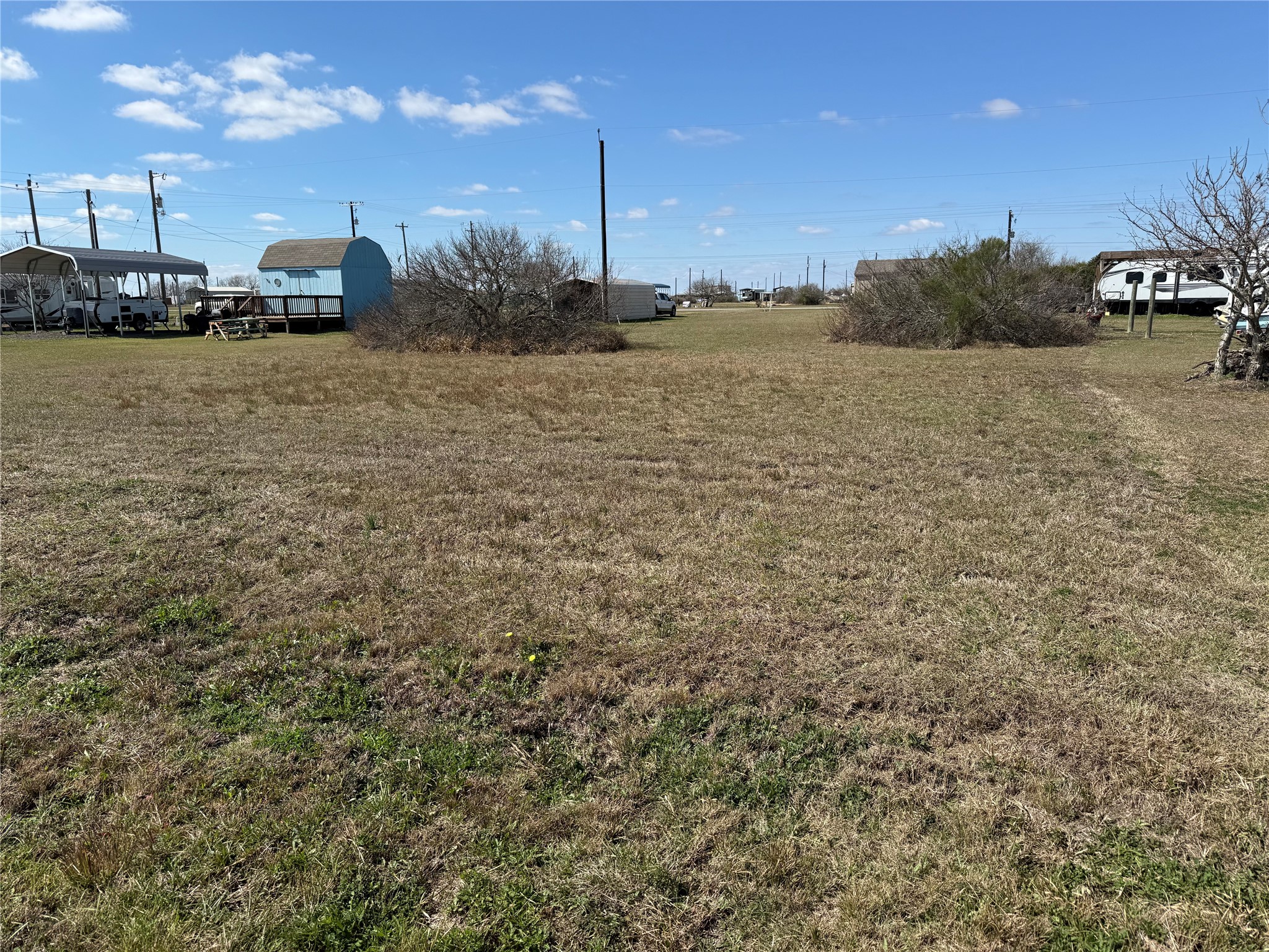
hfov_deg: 71.6
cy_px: 476
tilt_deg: -11.3
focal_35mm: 24
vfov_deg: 56.8
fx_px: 880
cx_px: 634
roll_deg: +1.3
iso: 80
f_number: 1.78
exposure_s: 1/5714
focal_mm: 6.76
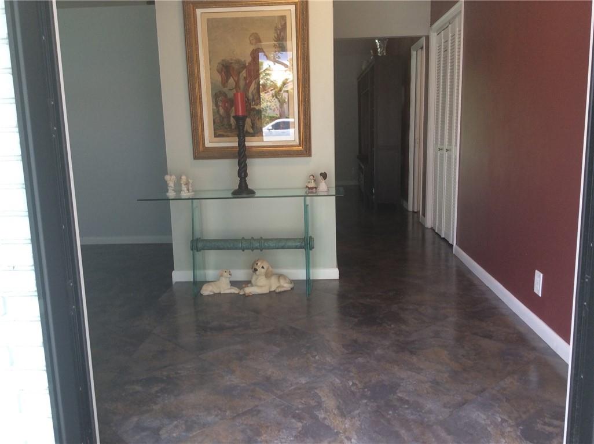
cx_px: 297
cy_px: 222
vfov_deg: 44.0
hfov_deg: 56.9
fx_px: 548
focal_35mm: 32
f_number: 2.4
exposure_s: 1/24
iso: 32
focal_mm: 3.3
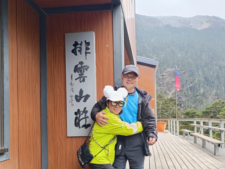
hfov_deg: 52.5
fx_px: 228
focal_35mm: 35
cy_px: 114
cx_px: 125
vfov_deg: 40.2
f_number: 1.65
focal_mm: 6.14
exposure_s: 1/120
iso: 87
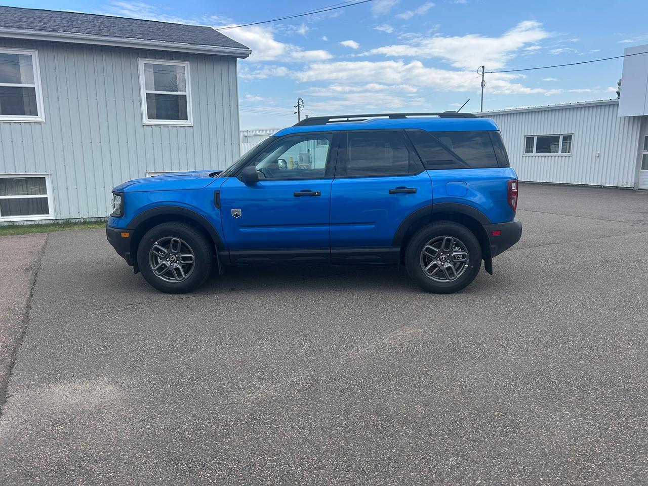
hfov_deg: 67.3
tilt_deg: -8.3
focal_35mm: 26
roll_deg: +0.4
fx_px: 487
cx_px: 324
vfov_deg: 53.1
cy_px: 243
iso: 50
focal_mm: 5.7
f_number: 1.5
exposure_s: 1/2299
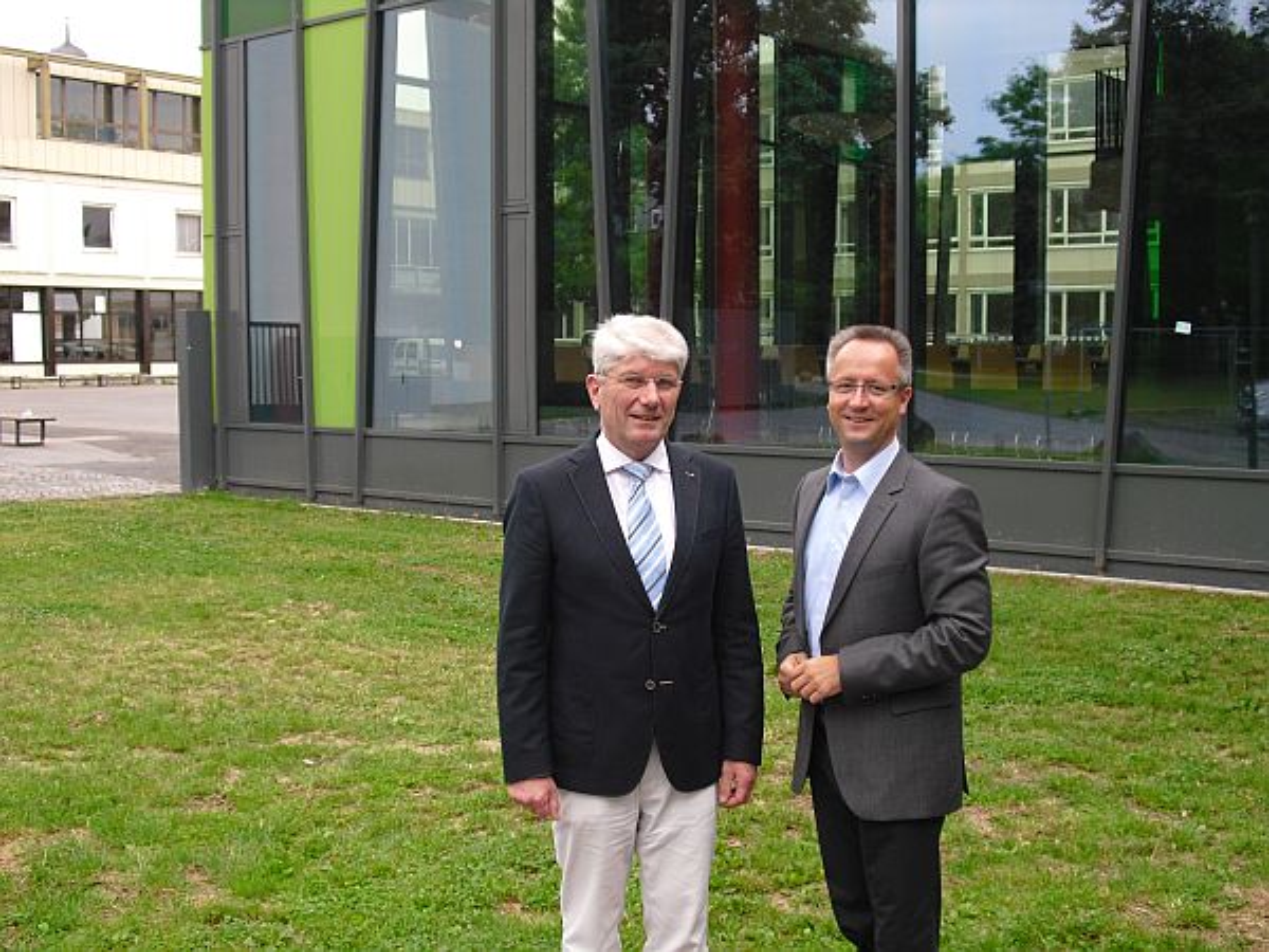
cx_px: 634
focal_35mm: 44
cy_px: 476
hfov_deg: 42.9
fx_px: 1613
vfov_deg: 32.9
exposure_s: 1/160
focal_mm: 7.7
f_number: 3.4
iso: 100
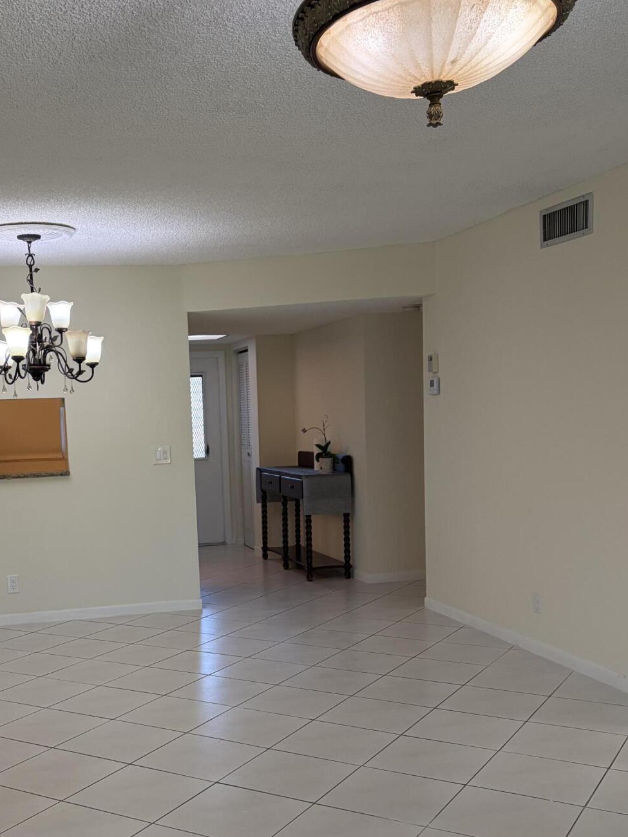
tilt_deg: -5.5
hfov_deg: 35.5
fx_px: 968
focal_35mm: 40
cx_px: 201
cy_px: 511
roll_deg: +2.0
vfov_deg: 46.5
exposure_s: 1/145
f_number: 1.6
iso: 125
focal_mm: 5.96
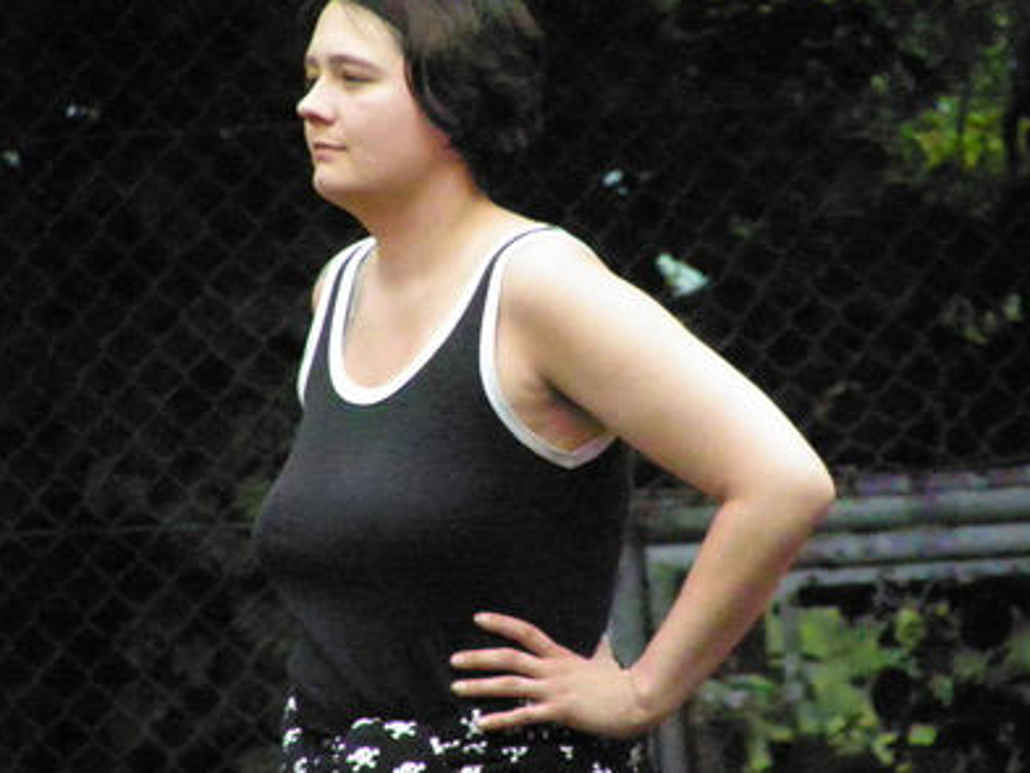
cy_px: 385
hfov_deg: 2.9
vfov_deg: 2.2
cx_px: 514
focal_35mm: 688
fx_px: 20478
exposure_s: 1/800
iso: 6400
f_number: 5.6
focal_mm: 119.6
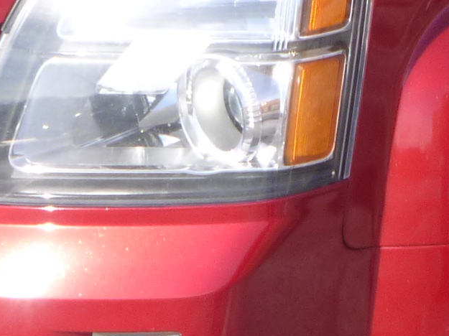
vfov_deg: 10.1
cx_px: 639
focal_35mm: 146
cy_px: 63
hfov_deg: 12.9
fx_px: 1893
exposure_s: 1/250
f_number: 3.9
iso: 100
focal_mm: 4.5
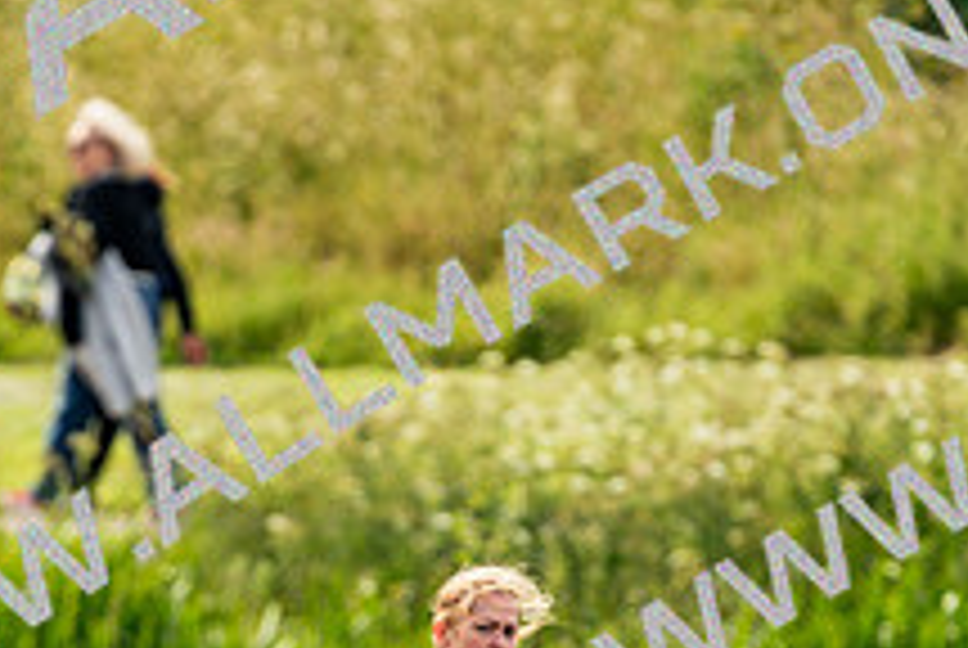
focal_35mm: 1617
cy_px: 776
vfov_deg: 0.9
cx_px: 266
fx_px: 43538
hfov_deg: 1.3
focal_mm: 600
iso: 400
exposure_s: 1/2000
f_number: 6.3
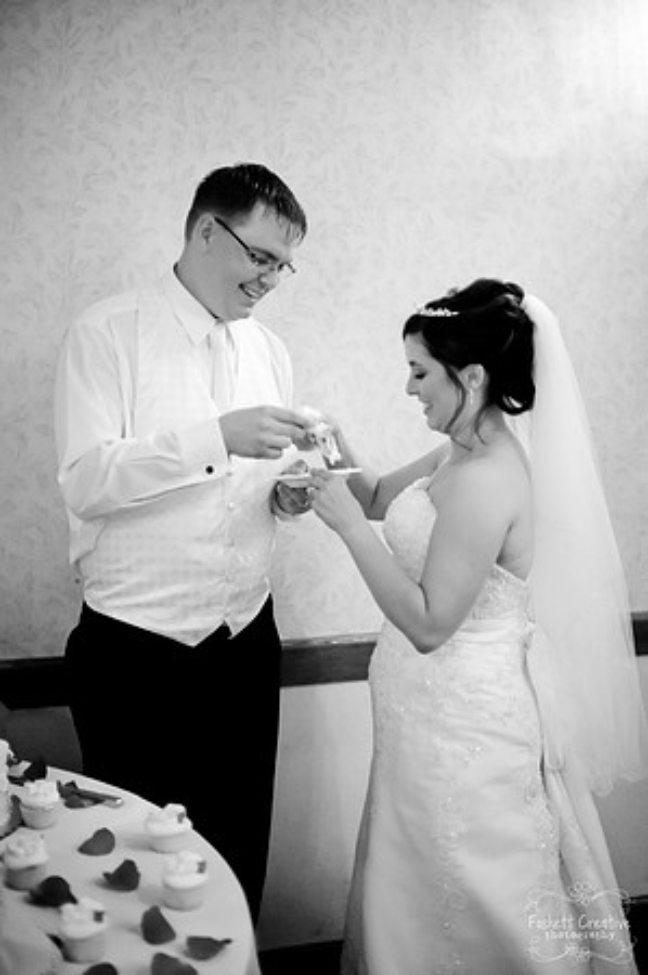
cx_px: 324
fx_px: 1353
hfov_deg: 26.9
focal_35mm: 50
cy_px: 488
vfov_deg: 39.6
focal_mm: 50
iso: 4000
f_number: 1.4
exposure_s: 1/60
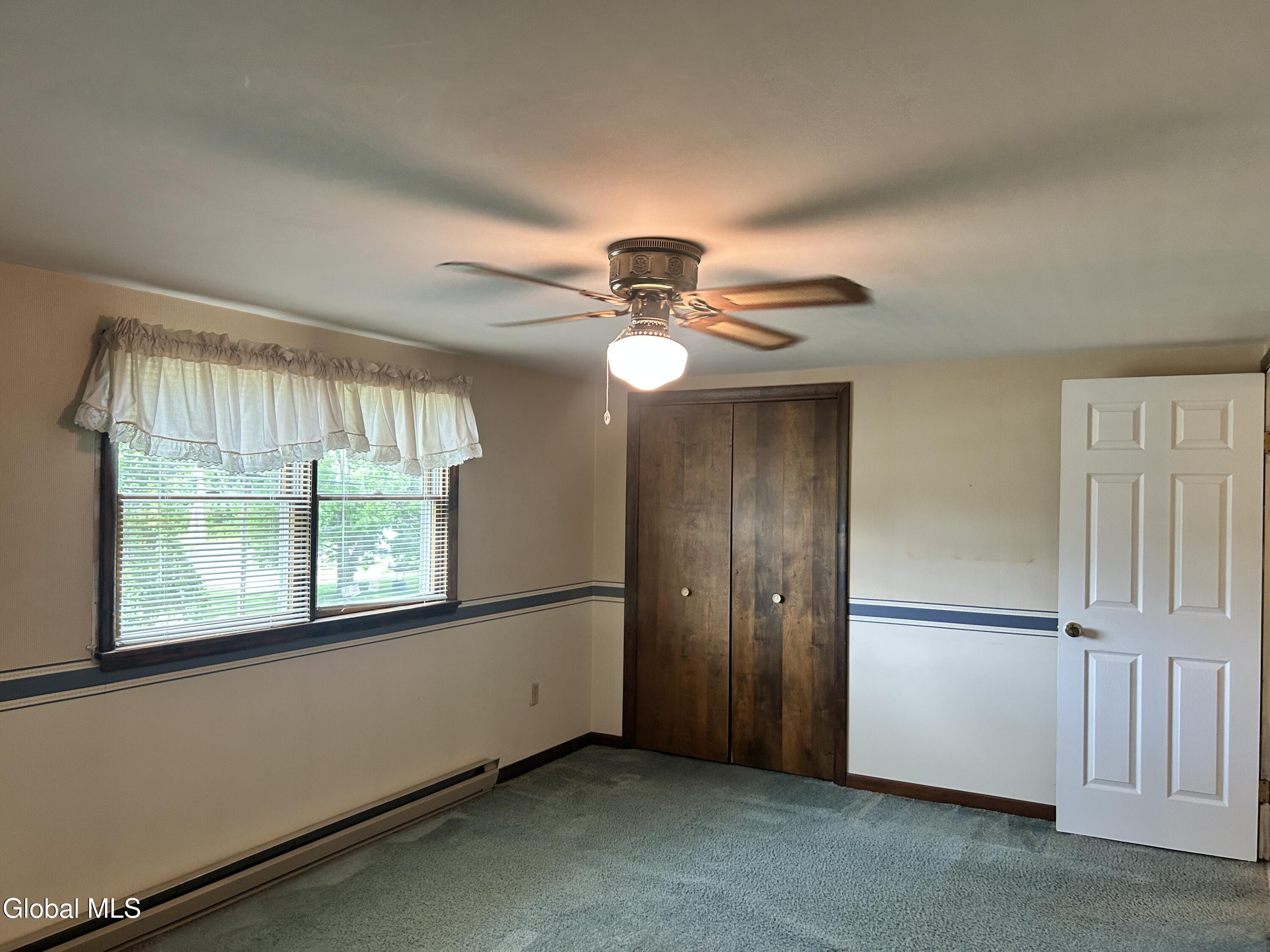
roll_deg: -0.3
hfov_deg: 67.3
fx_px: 954
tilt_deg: +0.8
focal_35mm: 26
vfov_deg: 53.1
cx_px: 635
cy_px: 476
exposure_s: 1/60
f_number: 1.5
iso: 125
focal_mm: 5.7
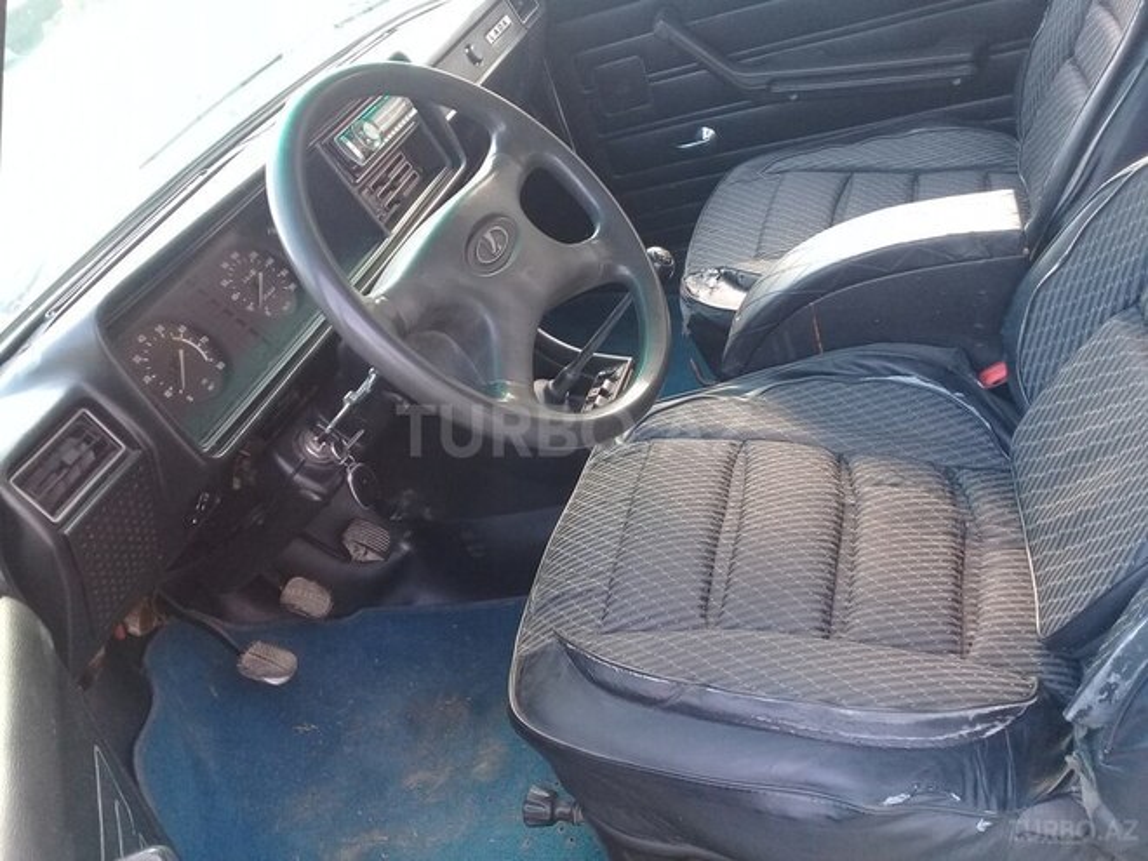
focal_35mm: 31
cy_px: 430
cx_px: 574
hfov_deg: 58.4
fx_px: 1028
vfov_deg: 45.4
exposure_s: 1/33
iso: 80
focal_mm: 3.3
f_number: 2.2
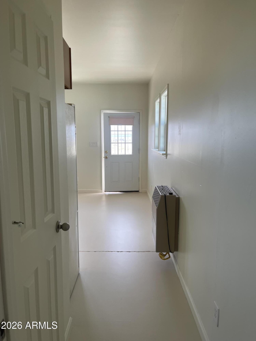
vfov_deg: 69.4
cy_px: 170
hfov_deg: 54.9
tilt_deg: -8.0
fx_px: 247
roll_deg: -0.1
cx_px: 128
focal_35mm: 25
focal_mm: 5.1
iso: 40
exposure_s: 1/120
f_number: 1.6
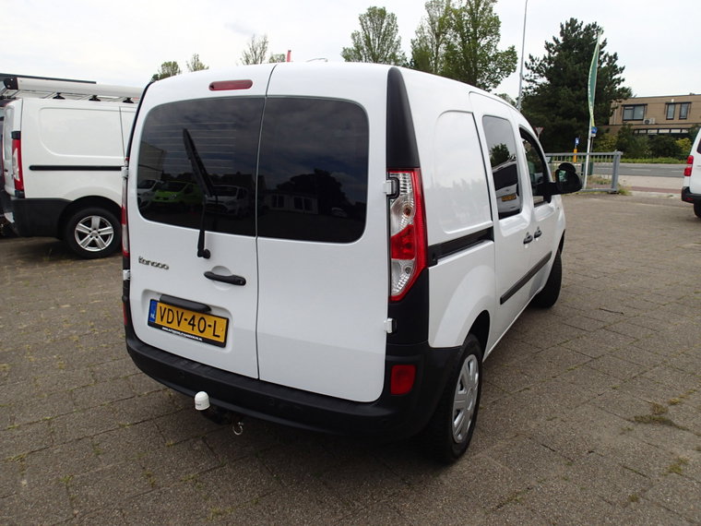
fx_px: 506
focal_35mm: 25
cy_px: 263
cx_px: 350
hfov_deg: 69.4
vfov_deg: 54.9
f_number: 8
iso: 100
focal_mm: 4.5
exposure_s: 1/125
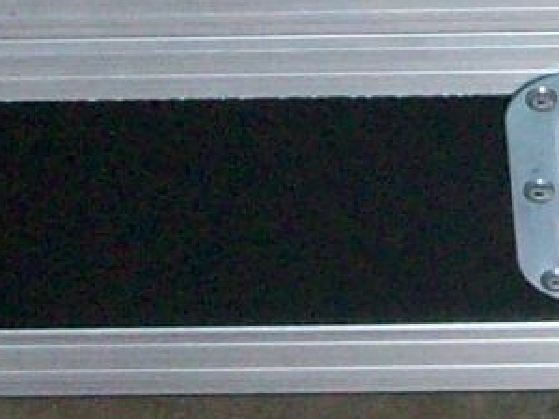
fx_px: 3746
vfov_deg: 6.4
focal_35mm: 232
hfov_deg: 8.4
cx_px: 825
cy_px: -99
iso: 160
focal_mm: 5.7
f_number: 2.8
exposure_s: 1/60
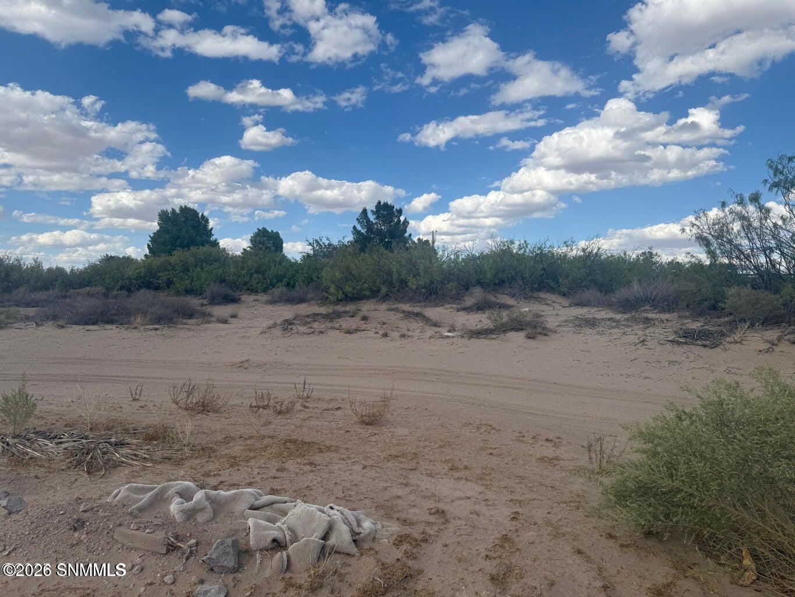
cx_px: 398
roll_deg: -0.8
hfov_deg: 71.6
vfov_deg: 56.8
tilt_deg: -0.9
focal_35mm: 24
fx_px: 551
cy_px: 298
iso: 80
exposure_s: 1/5714
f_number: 1.78
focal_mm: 6.76
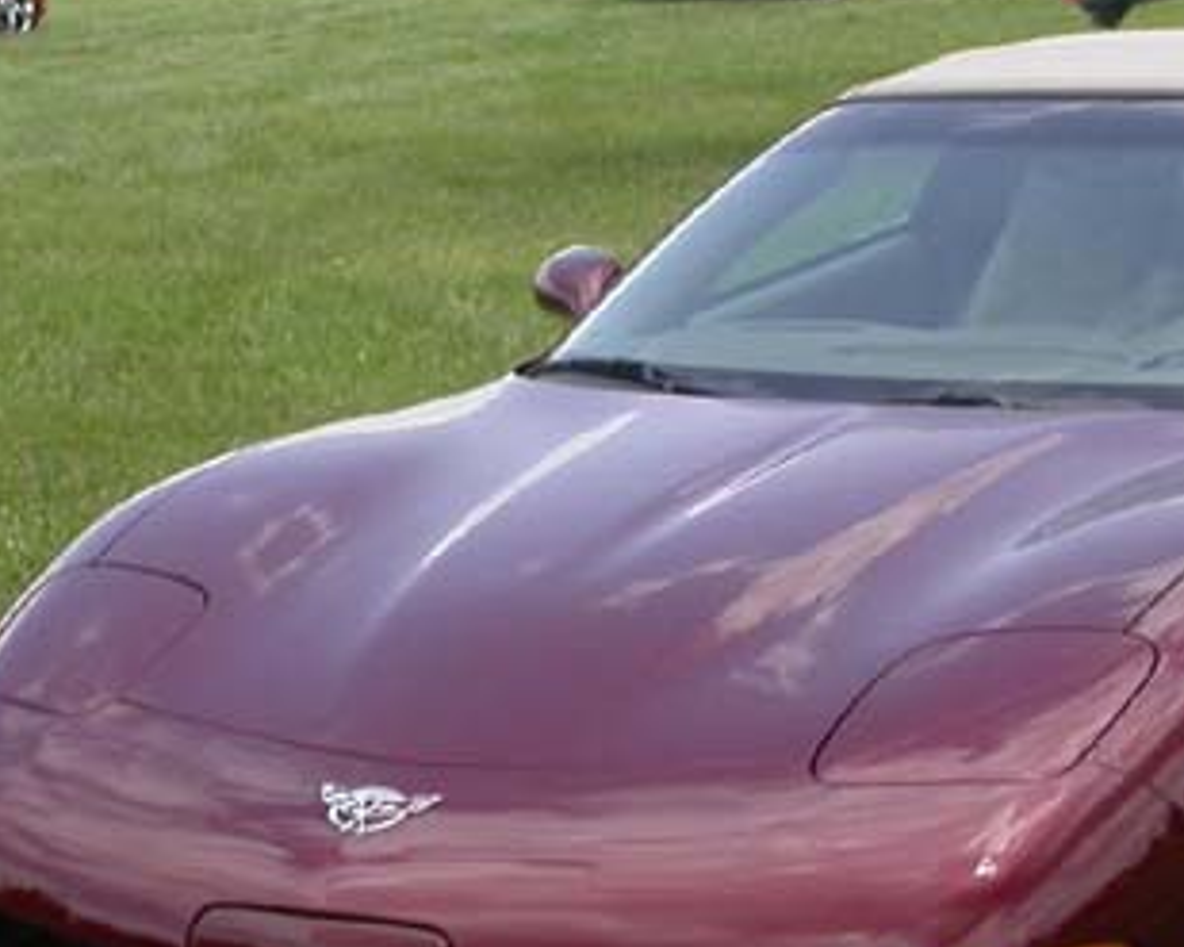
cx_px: 694
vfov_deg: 12.5
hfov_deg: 15.6
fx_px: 4309
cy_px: 433
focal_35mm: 123
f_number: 6
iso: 100
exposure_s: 1/251
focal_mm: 7.85
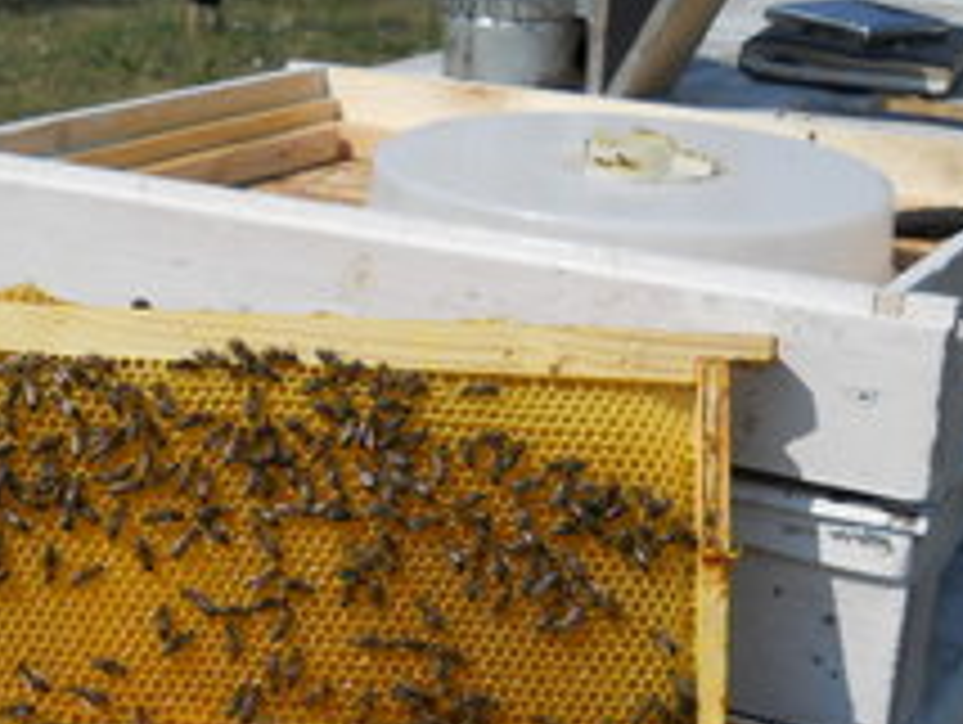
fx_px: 1866
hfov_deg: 28.7
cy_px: 479
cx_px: 302
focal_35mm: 67
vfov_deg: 21.9
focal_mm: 6.72
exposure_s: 1/640
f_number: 5.5
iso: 80
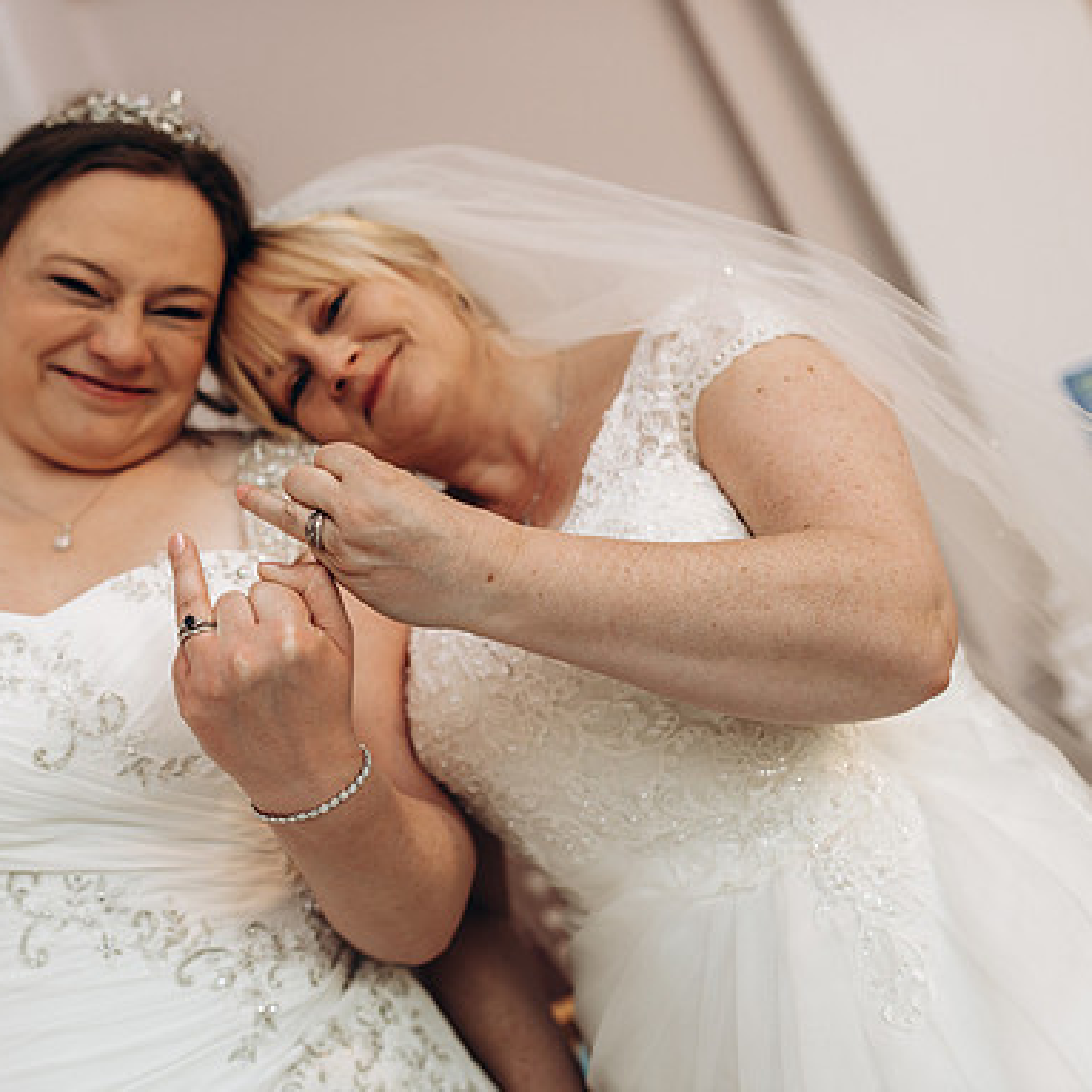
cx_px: 356
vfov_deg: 37.6
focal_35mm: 45
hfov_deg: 37.1
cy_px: 547
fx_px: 1606
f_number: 2.5
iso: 320
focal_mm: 35
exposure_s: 1/80
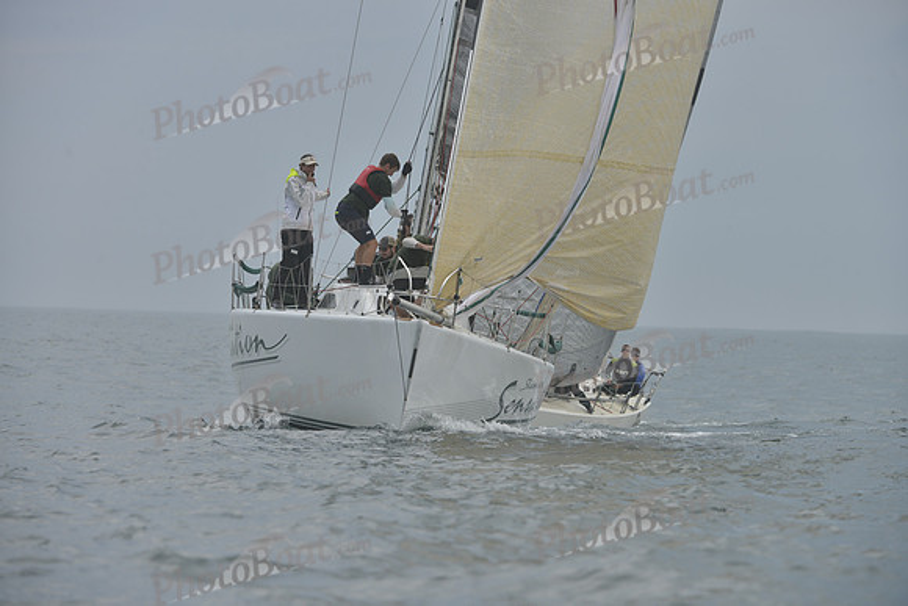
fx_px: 6054
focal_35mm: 240
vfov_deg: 5.7
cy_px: 303
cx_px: 454
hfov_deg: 8.6
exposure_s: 1/800
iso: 280
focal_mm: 240
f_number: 7.1
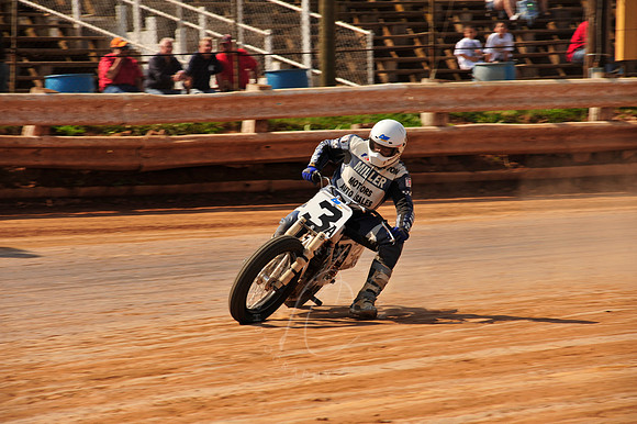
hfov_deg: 10.3
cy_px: 212
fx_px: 3537
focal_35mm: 200
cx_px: 318
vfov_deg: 6.9
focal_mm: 200
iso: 200
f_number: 10
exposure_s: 1/400
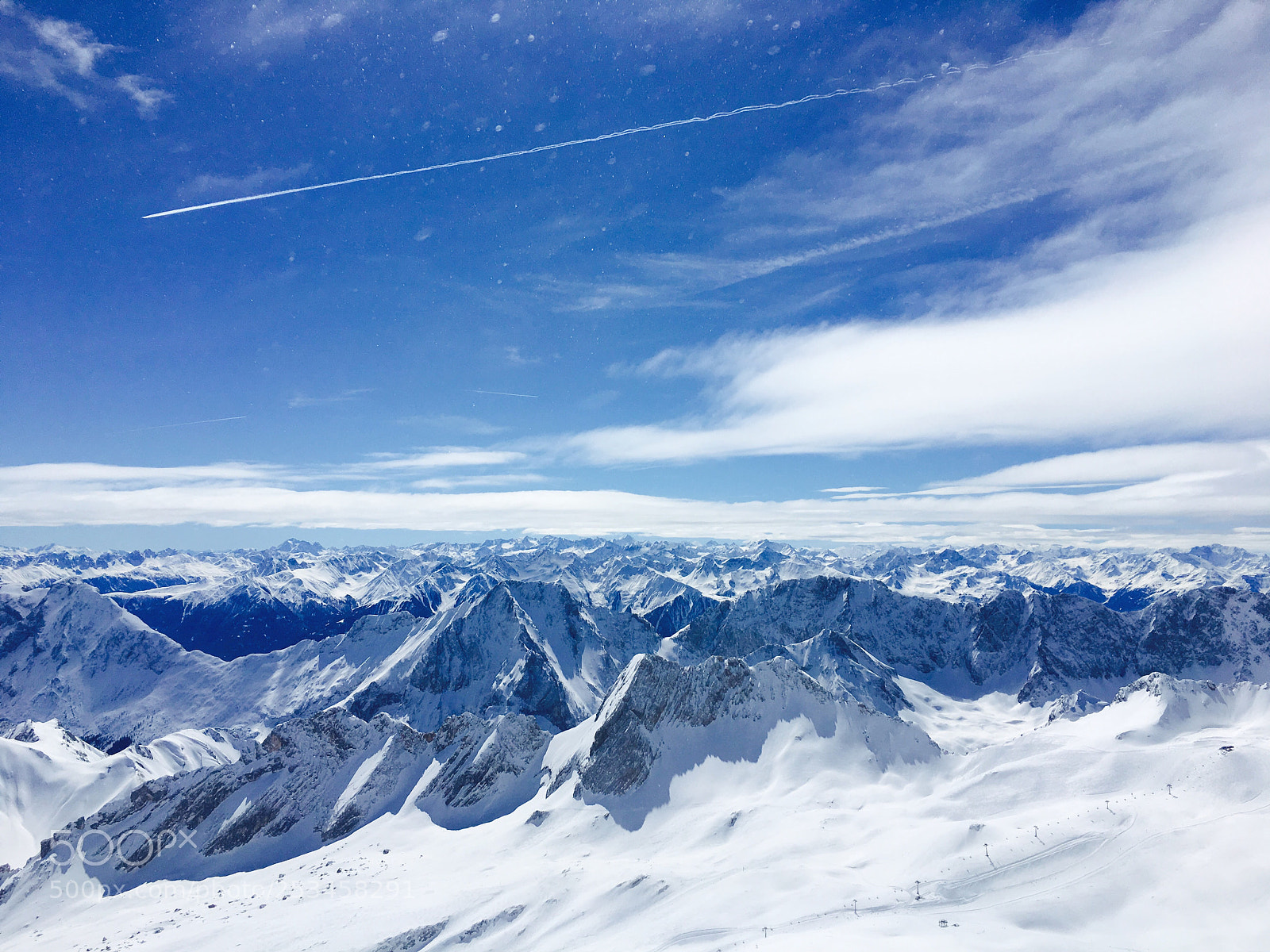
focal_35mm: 29
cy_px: 476
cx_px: 635
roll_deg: -0.8
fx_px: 1064
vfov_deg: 48.2
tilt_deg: +4.2
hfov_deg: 61.7
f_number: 2.2
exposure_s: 1/8547
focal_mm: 4.15
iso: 25
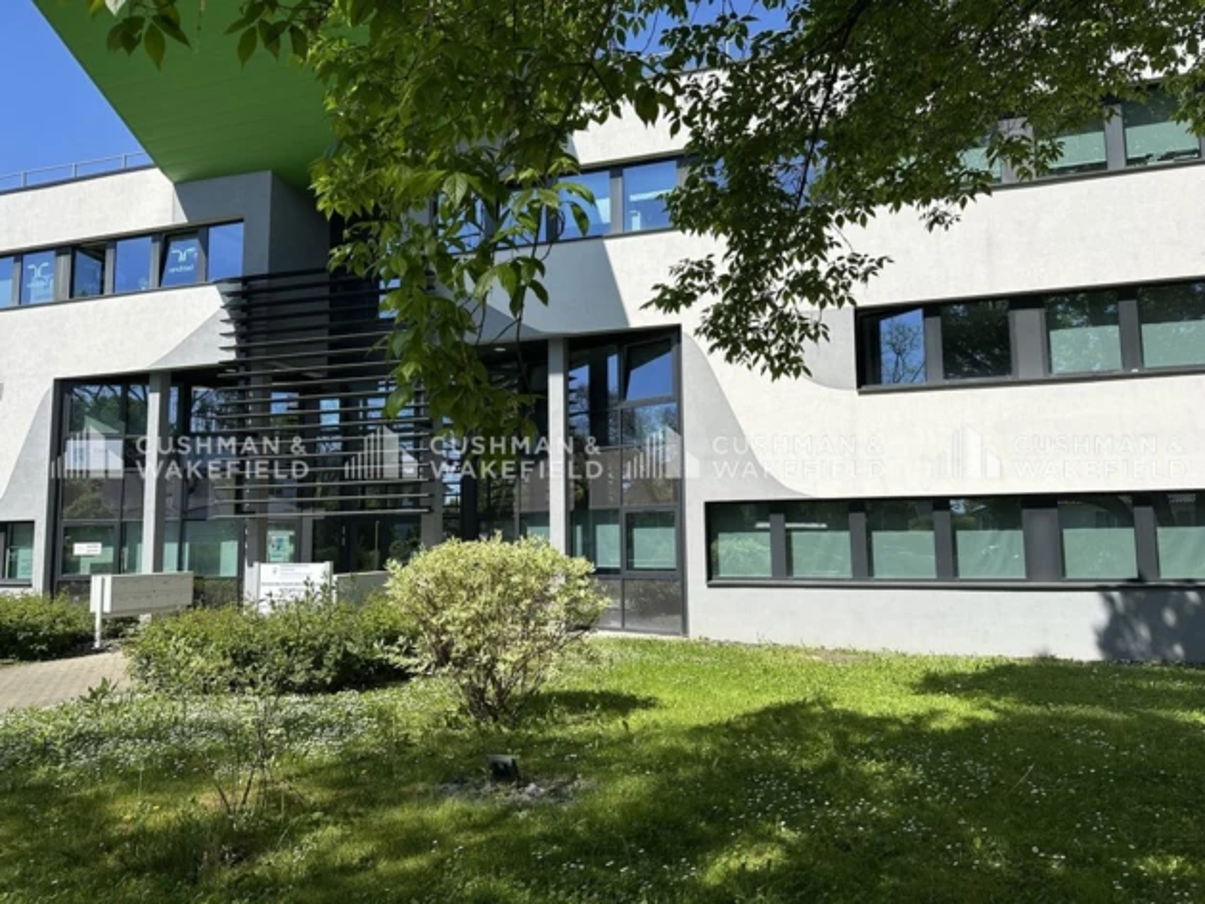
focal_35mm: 24
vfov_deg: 56.8
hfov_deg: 71.6
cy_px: 452
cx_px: 602
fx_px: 836
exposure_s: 1/4184
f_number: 1.78
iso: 80
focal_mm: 6.86
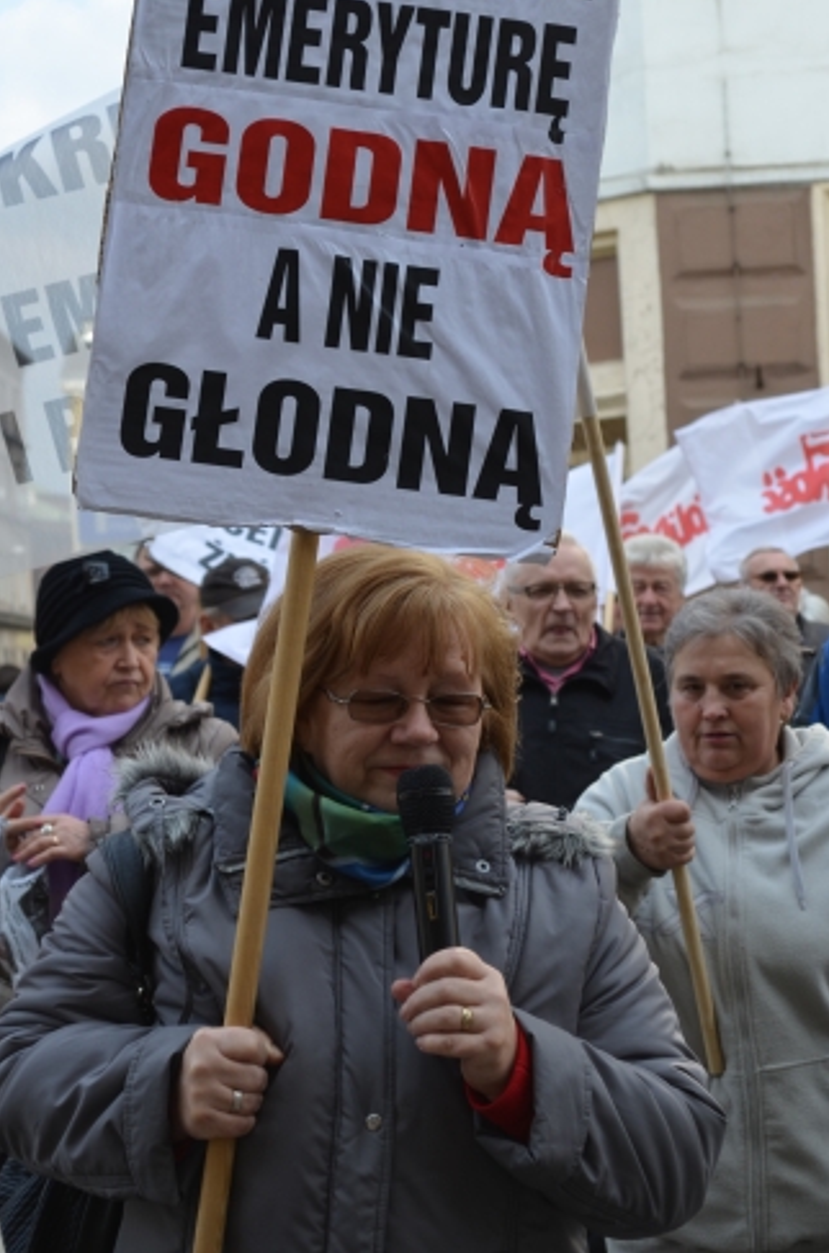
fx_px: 3530
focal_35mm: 102
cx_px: 444
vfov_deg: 20.1
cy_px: 502
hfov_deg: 13.4
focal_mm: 55
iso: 200
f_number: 7.1
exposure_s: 1/200
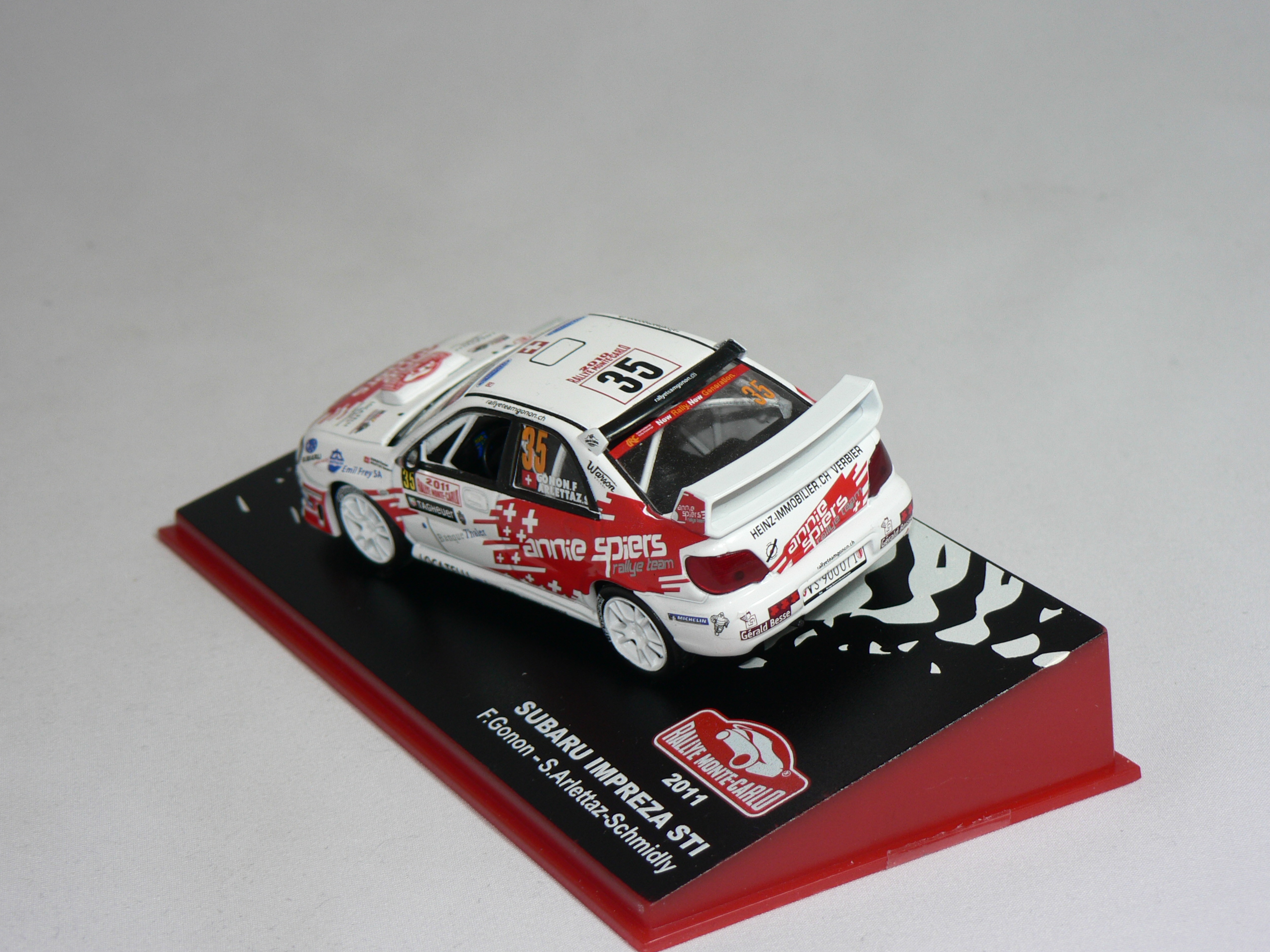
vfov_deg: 16.8
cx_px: 629
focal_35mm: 88
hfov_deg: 22.3
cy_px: 478
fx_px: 3228
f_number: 3.2
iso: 80
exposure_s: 1/60
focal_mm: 14.5
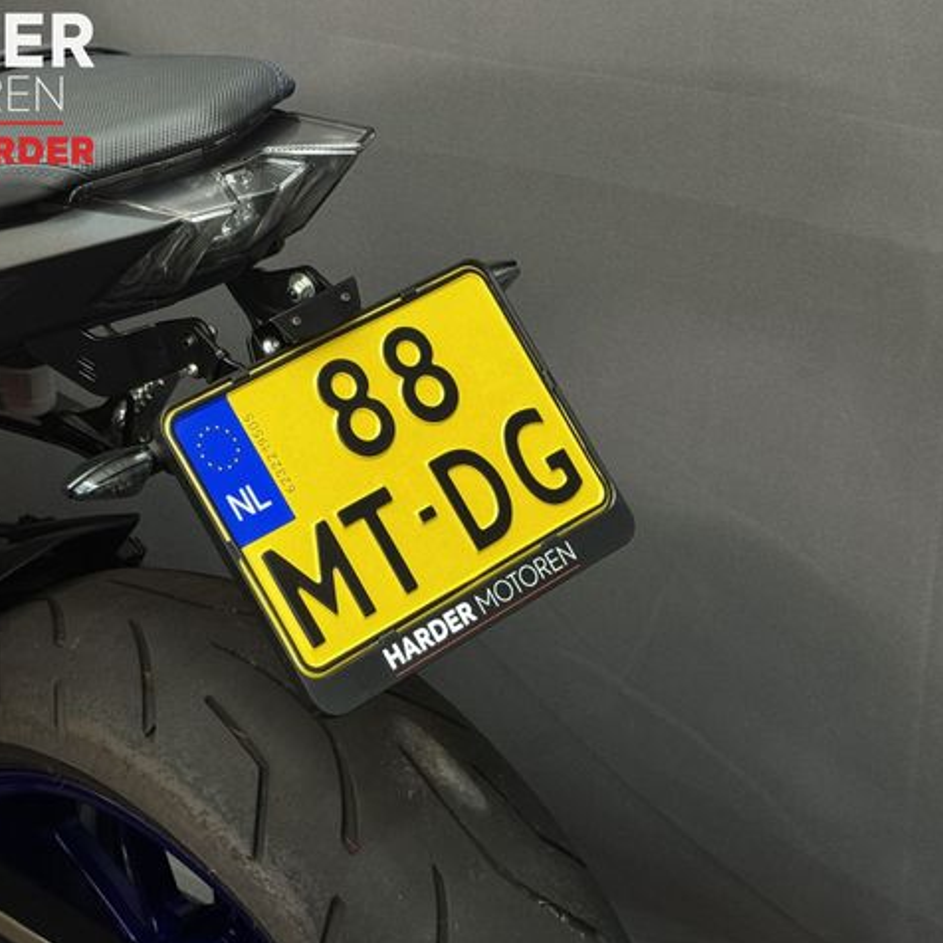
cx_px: 412
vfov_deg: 30.0
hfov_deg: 30.0
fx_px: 1757
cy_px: 473
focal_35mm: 57
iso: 100
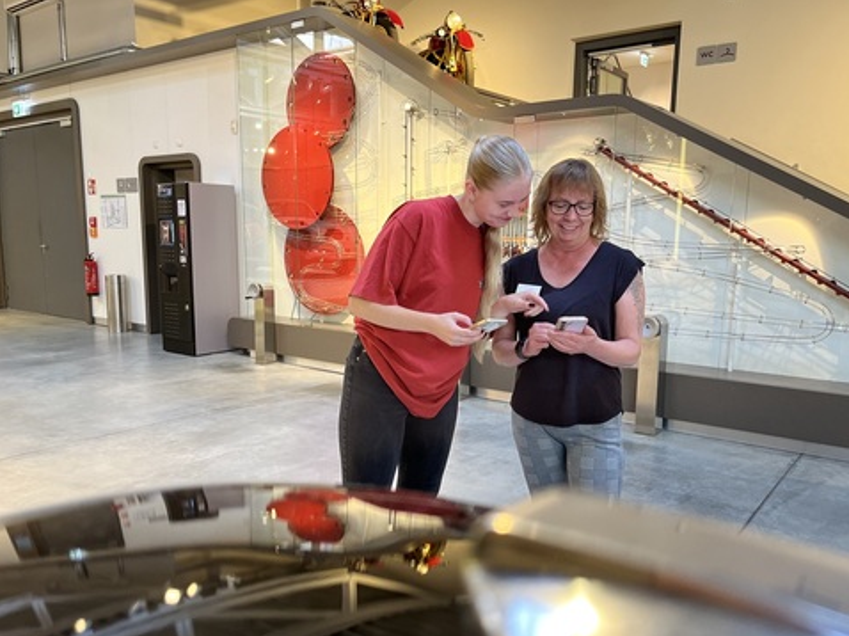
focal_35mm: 29
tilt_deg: -8.1
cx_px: 413
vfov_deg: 48.1
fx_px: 711
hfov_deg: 61.7
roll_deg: -0.2
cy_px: 348
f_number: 1.6
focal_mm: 5.1
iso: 100
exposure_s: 1/50
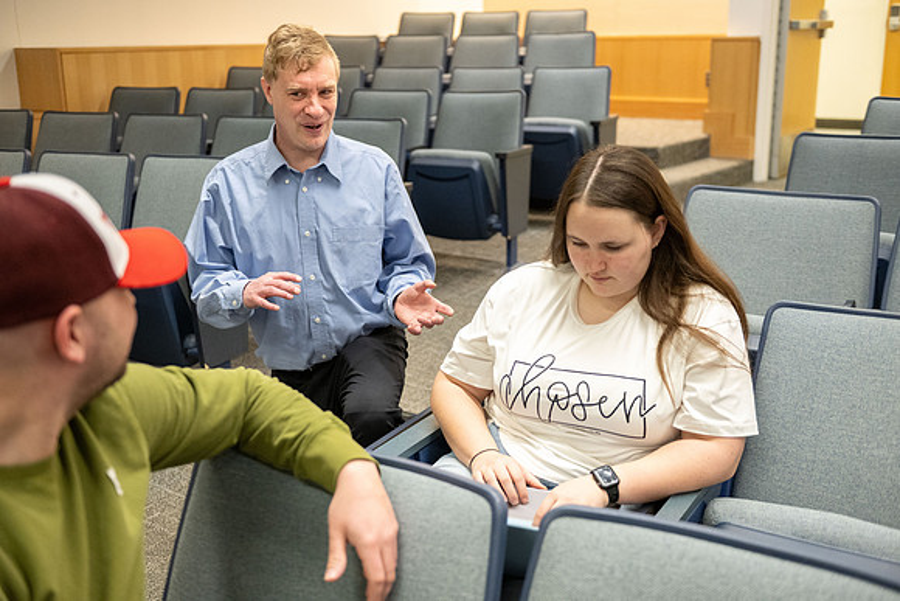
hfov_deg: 48.4
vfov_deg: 33.4
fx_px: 1000
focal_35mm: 40
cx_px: 450
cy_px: 300
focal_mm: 40
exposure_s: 1/200
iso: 3200
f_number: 2.8
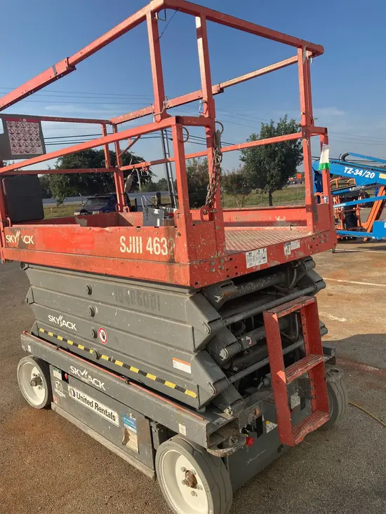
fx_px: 416
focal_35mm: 28
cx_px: 193
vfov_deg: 63.4
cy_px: 257
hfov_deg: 49.8
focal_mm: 3.99
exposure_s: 1/1600
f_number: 1.8
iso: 20
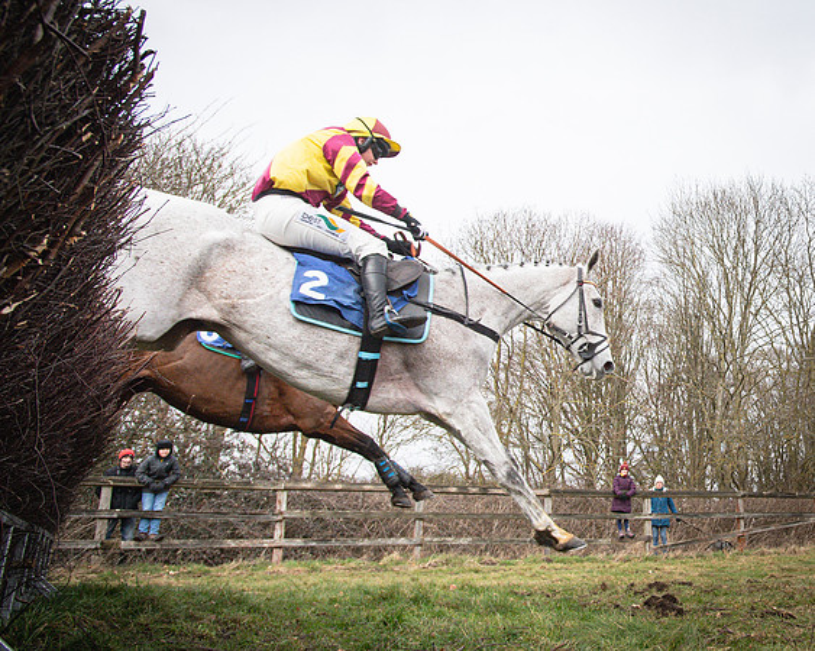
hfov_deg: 45.5
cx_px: 764
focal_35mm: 35
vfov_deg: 42.0
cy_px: 300
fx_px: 848
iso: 2000
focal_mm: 20
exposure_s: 1/1600
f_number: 6.3
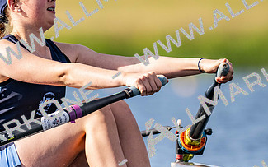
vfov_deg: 1.2
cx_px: 74
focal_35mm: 1090
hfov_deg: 1.9
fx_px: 7960
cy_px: 80
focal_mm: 600
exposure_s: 1/2500
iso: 500
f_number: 5.6
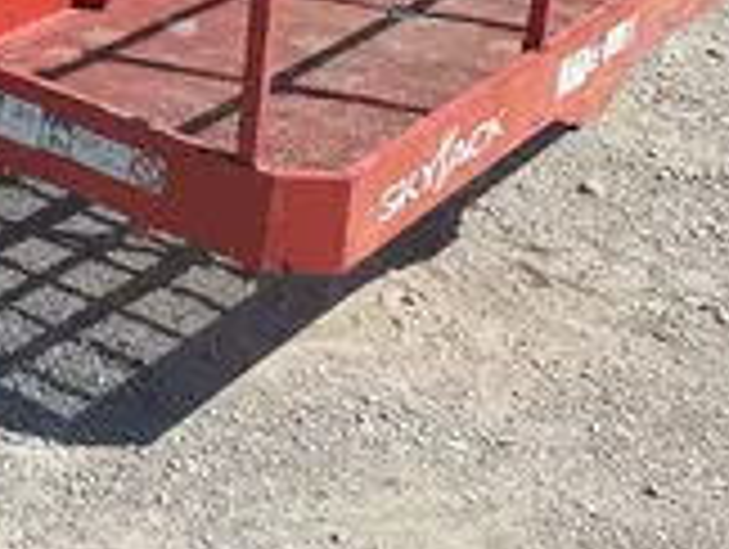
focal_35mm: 88
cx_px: -378
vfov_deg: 15.2
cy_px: -335
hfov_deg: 19.3
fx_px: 1856
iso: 32
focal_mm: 4.2
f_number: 1.6
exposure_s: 1/4831
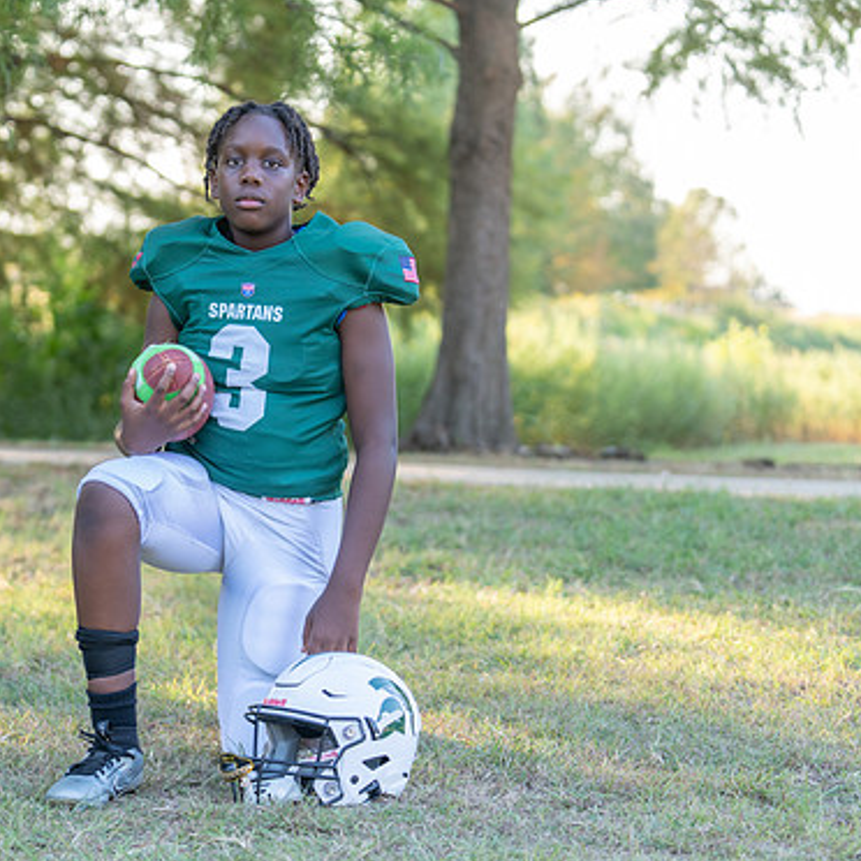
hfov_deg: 17.5
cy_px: 422
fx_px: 2786
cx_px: 219
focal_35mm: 99
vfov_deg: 17.6
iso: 250
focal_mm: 70
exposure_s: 1/320
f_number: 2.8
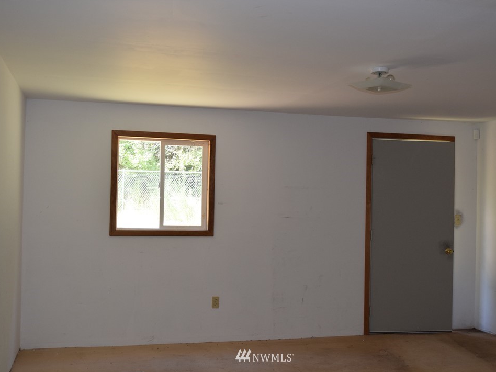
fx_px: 638
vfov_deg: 32.5
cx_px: 265
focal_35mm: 45
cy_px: 186
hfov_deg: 42.4
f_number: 5.6
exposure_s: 1/125
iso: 640
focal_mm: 27
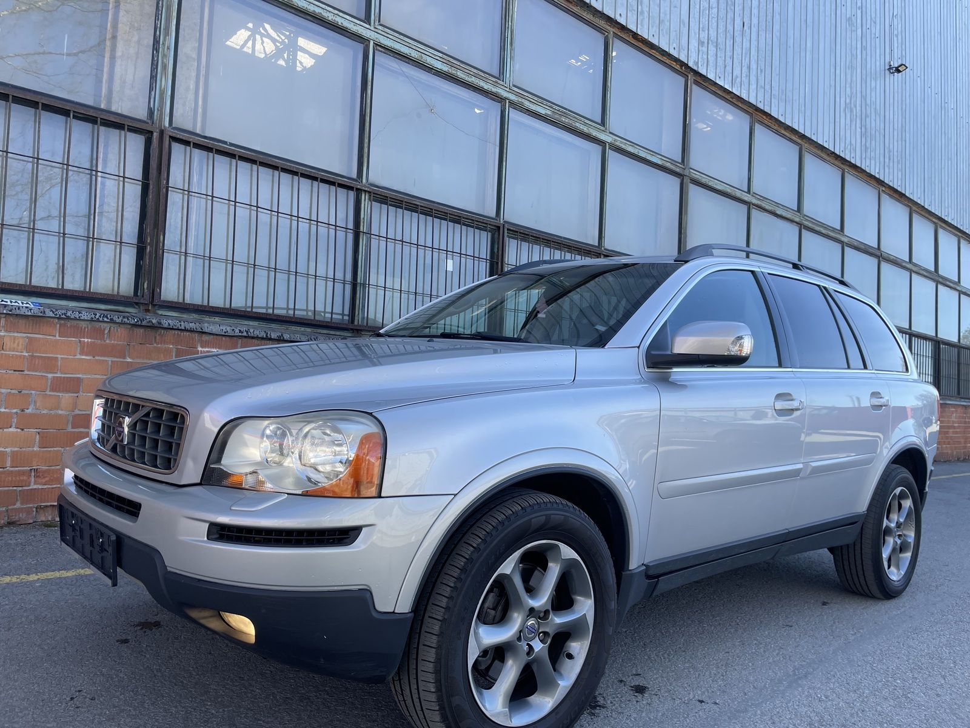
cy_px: 364
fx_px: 729
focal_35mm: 26
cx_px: 485
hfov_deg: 67.3
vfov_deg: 53.1
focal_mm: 4.2
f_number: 1.6
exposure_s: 1/596
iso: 32
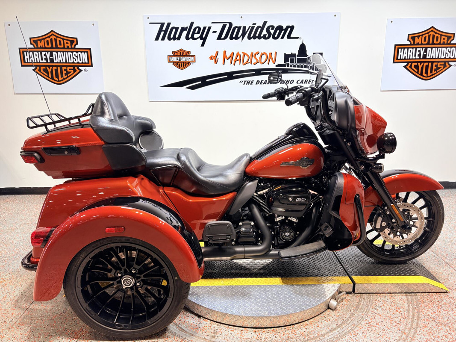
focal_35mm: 26
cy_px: 171
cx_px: 228
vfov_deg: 53.1
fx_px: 342
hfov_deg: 67.3
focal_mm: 5.96
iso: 50
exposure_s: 1/120
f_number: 1.6
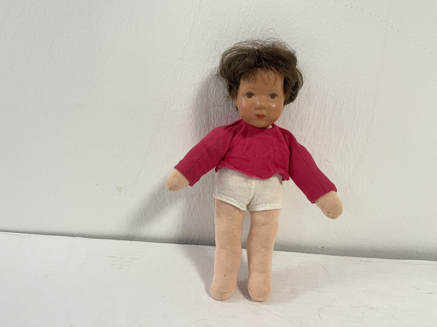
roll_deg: -2.1
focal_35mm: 25
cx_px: 218
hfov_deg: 69.4
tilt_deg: -19.0
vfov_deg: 54.9
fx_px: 316
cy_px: 164
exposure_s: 1/50
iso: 100
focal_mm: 5.1
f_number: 1.6
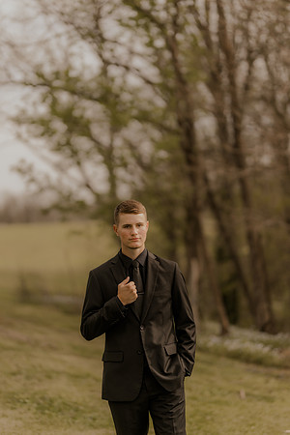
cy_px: 218
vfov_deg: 23.9
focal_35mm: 85
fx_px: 1027
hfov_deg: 16.1
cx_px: 145
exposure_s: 1/3200
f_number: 1.4
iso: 160
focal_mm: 85
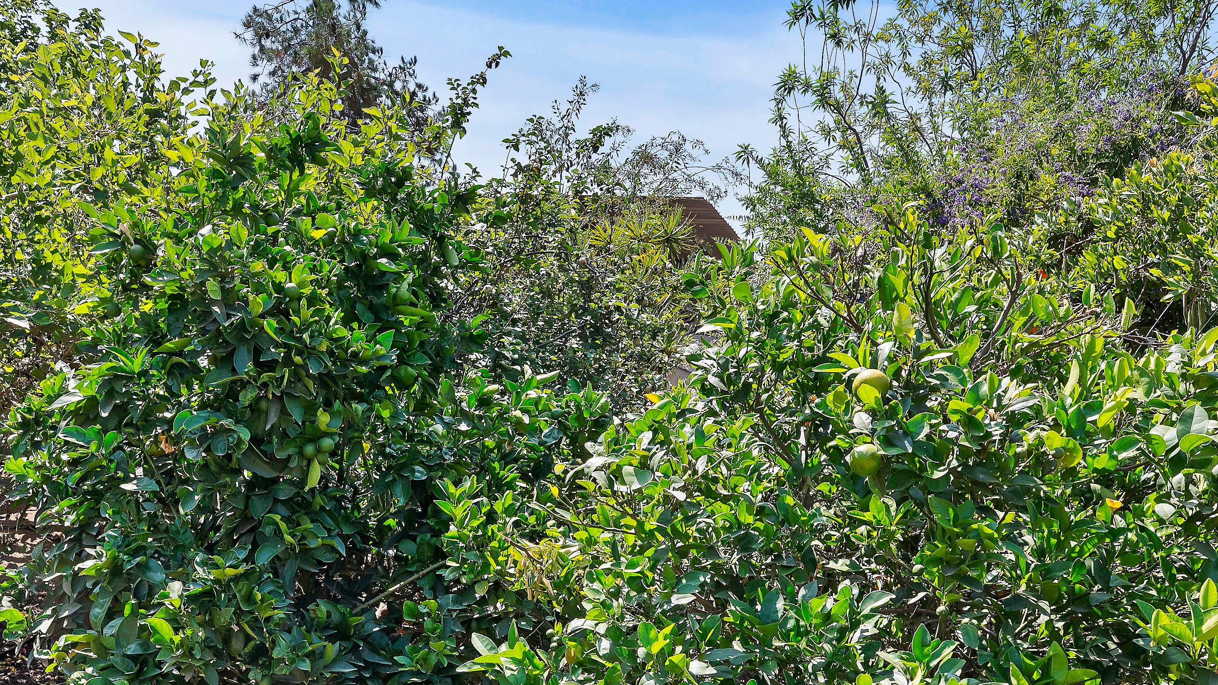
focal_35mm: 29
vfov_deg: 39.2
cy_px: 505
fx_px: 937
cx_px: 567
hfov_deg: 66.0
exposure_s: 1/400
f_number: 10
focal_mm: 14
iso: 500
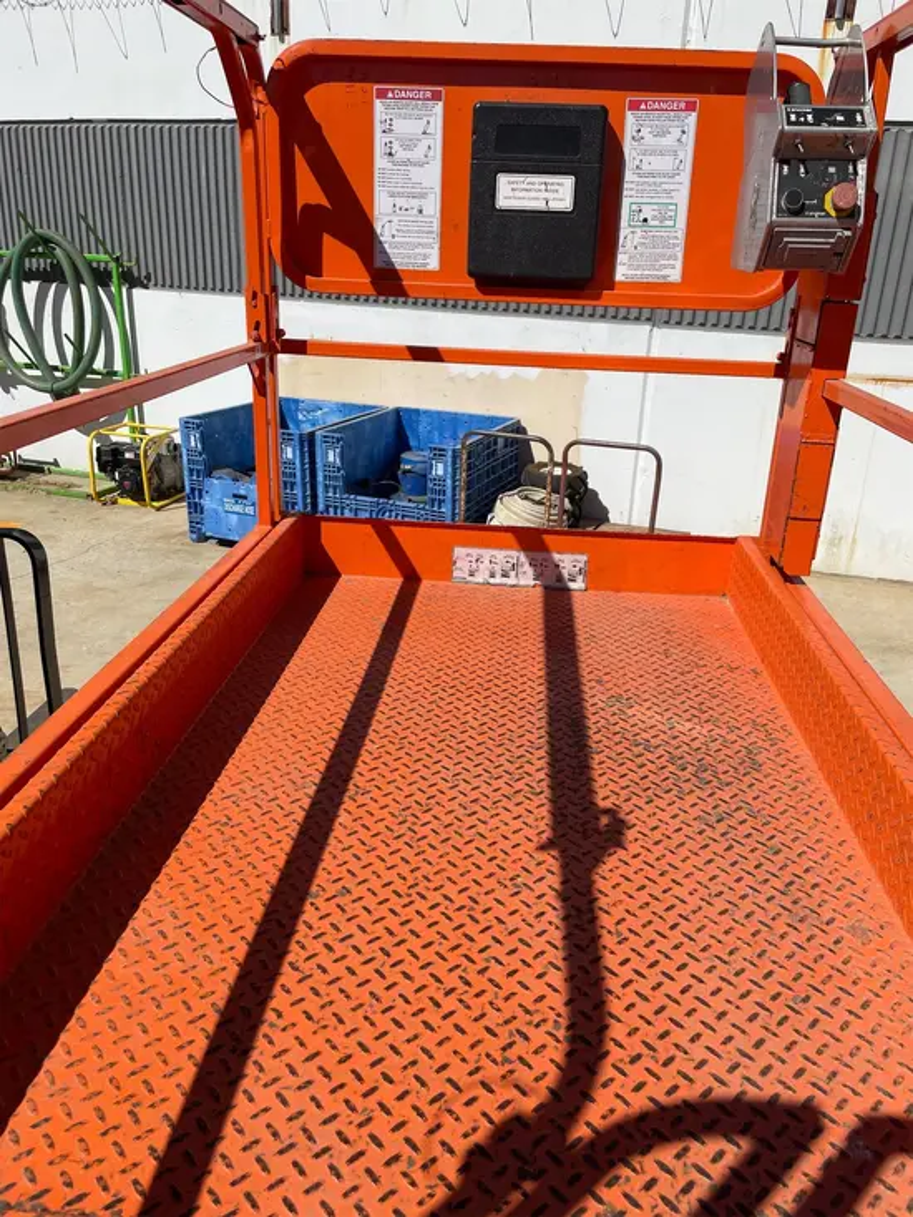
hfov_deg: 53.1
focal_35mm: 26
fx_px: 914
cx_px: 456
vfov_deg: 67.3
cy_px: 608
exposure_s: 1/6135
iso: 32
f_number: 1.6
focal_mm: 4.2
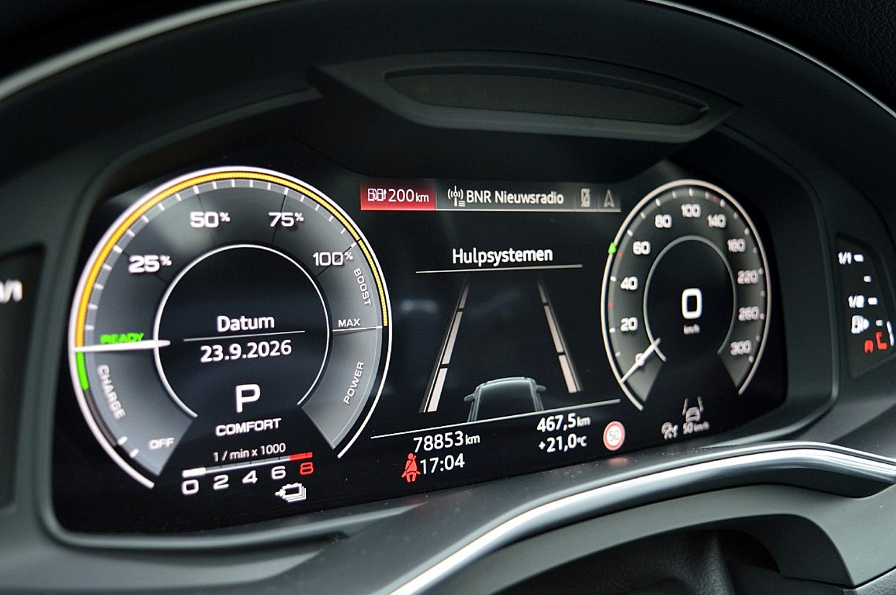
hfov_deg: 49.6
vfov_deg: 34.1
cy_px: 298
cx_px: 448
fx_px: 970
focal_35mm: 39
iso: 800
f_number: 4
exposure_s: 1/20
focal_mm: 26
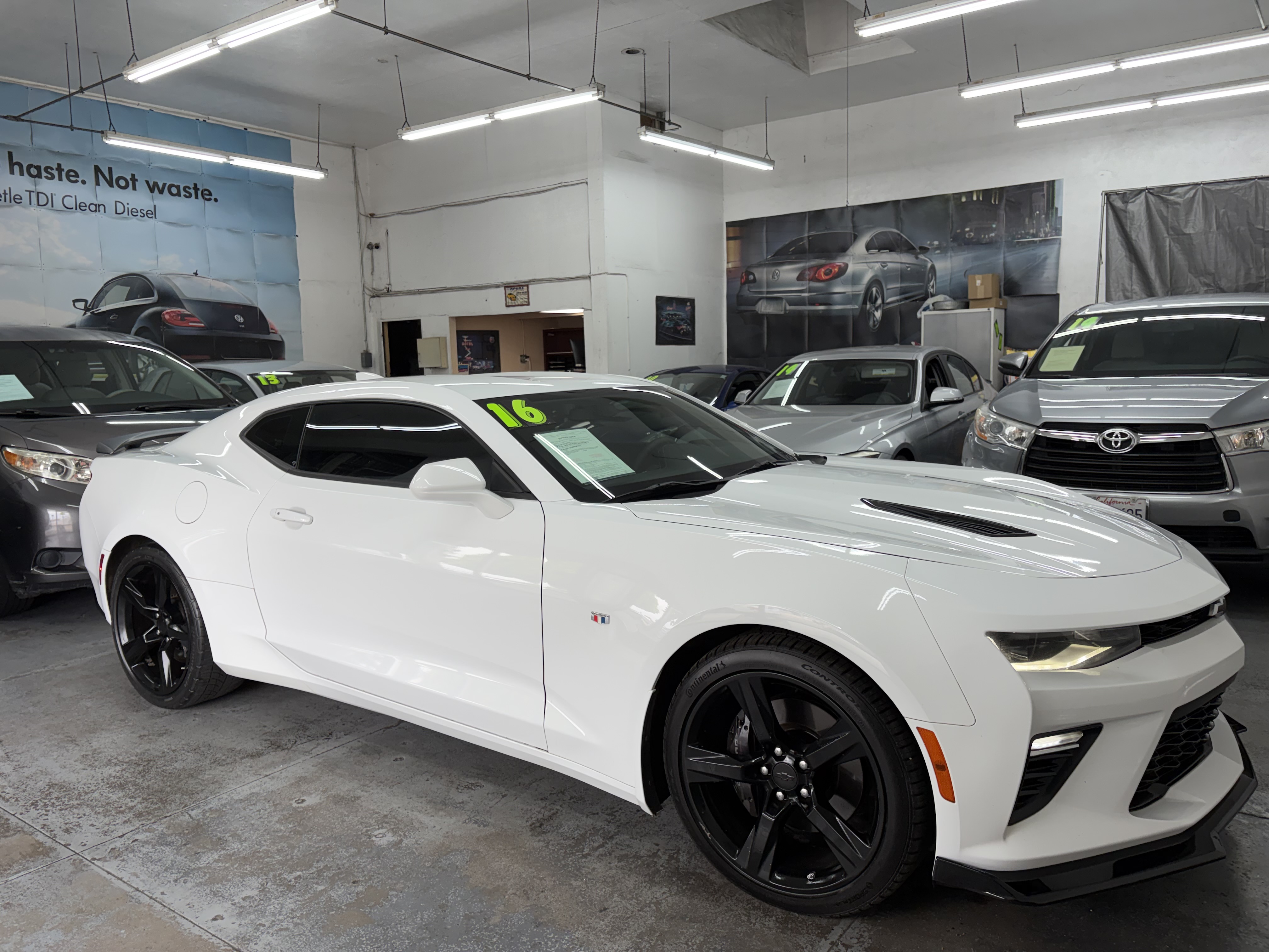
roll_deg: +1.3
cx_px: 634
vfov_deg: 53.1
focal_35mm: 26
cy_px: 476
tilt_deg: -5.0
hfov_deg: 67.3
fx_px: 953
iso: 32
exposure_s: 1/120
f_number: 1.6
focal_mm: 5.96
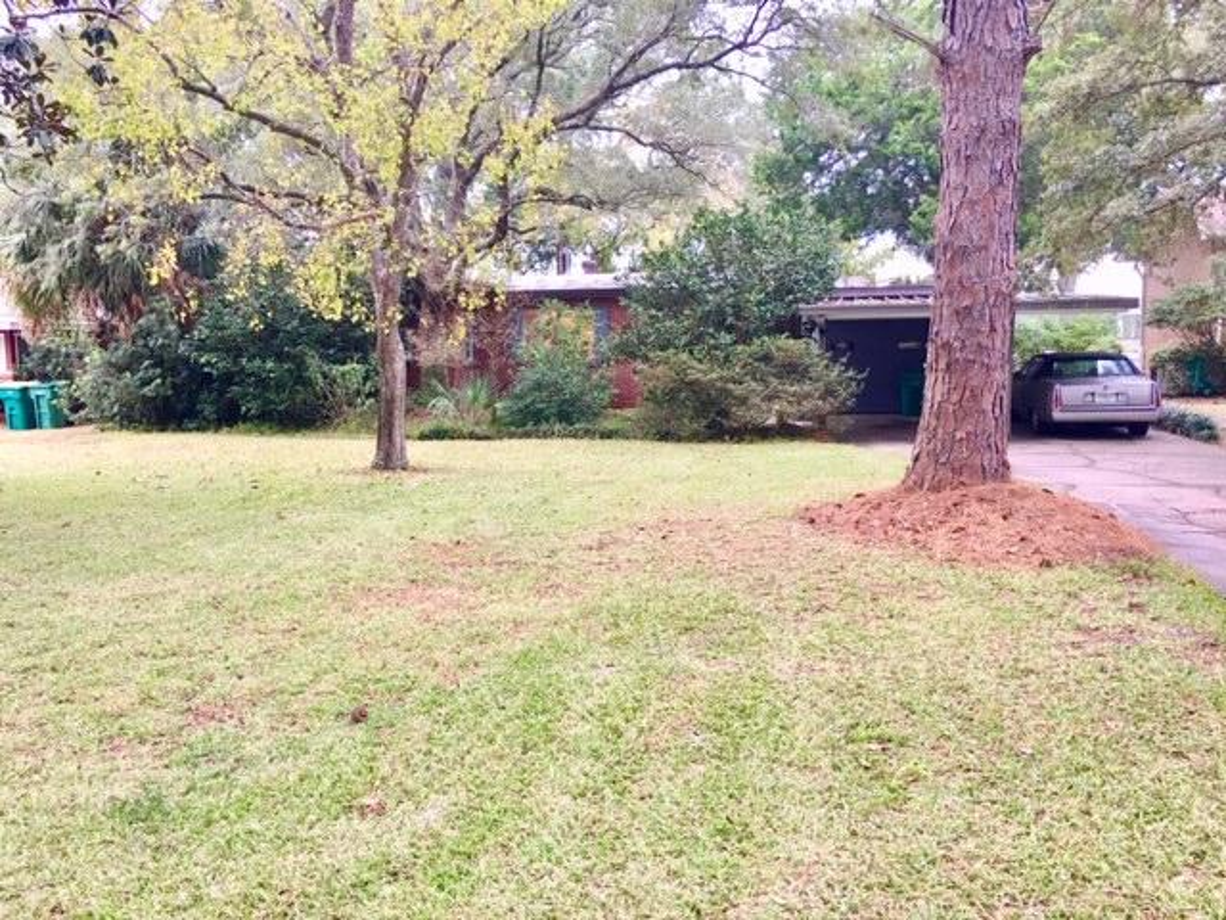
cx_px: 613
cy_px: 460
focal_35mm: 29
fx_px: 1027
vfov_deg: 48.2
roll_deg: -0.3
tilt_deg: -5.9
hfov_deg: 61.7
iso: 25
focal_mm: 4.15
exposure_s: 1/15
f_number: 2.2
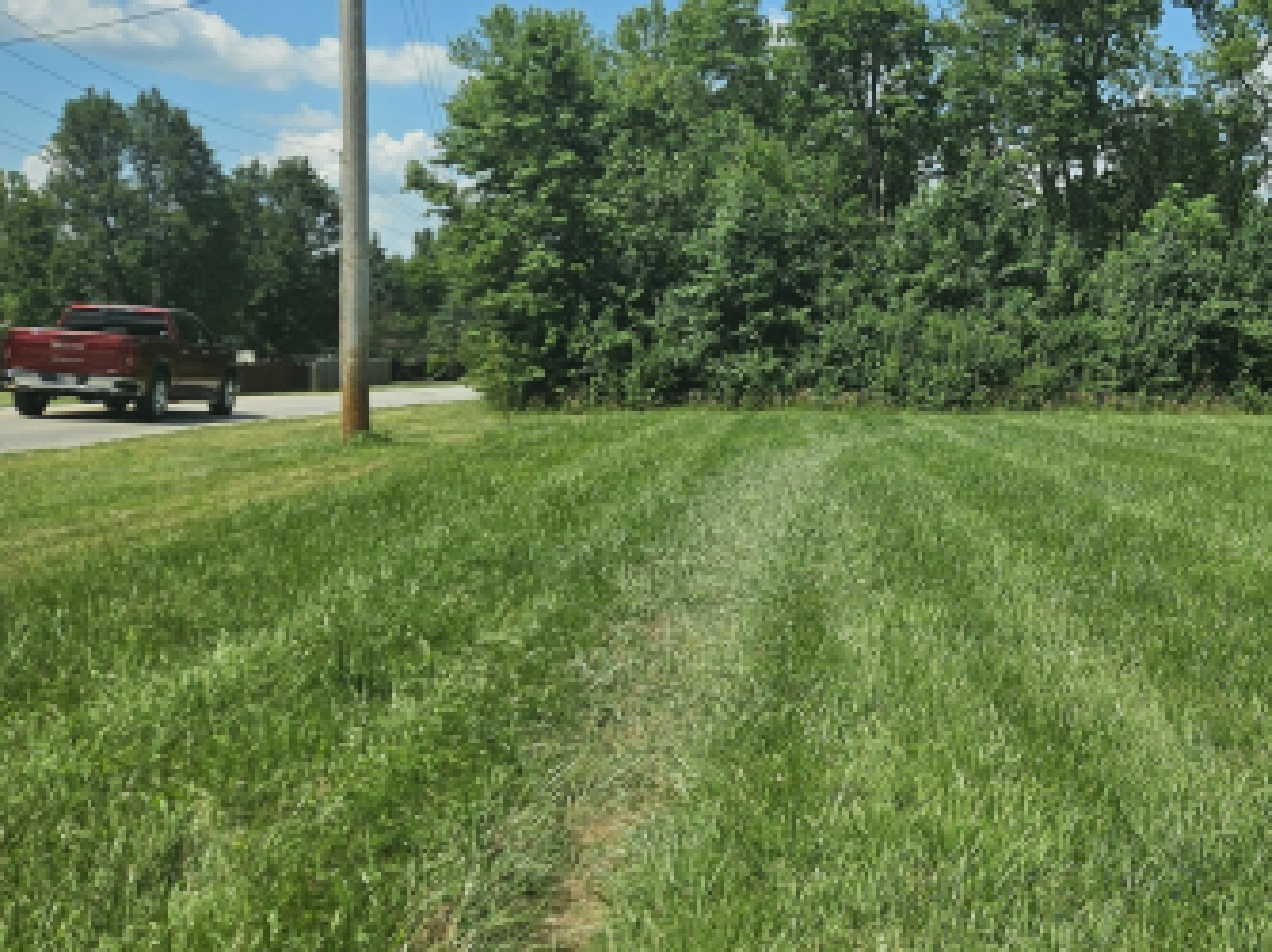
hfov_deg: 37.9
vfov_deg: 31.4
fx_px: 1689
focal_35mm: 46
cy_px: 396
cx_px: 1198
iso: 25
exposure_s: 1/2308
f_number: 1.8
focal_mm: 5.4
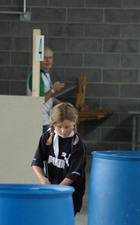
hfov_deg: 4.4
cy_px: 116
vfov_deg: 7.1
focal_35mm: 296
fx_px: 1806
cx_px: 74
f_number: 4.2
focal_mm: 122
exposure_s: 1/125
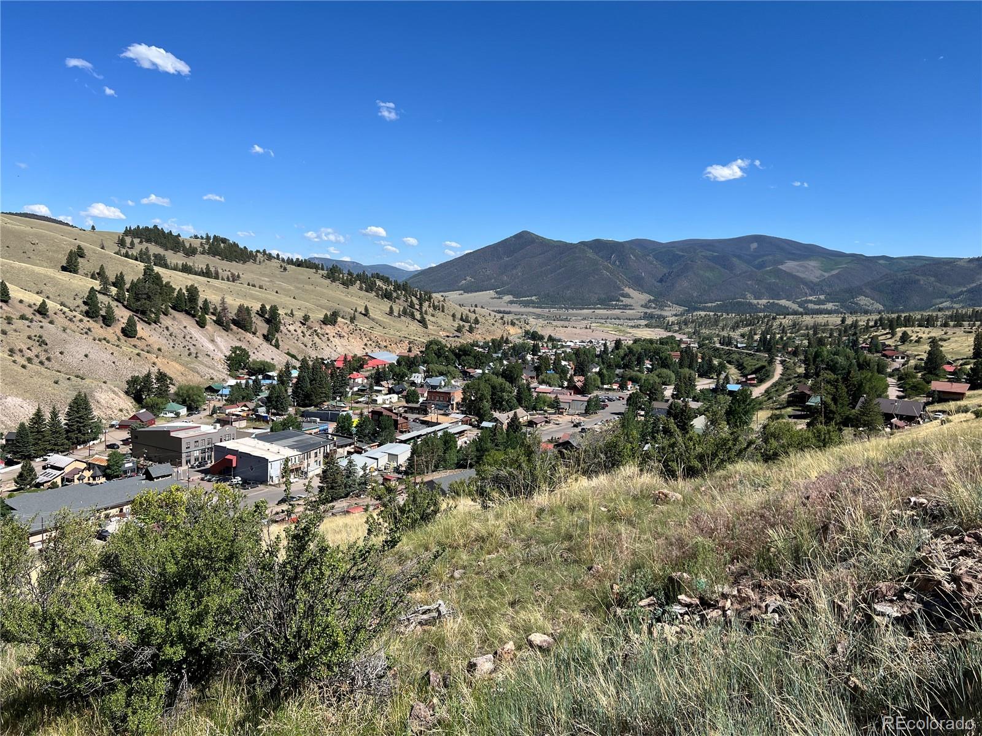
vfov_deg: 53.1
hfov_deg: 67.3
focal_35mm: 26
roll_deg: -1.3
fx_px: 738
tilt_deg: -6.4
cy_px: 368
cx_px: 491
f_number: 1.5
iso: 50
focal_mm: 5.7
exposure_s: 1/4274
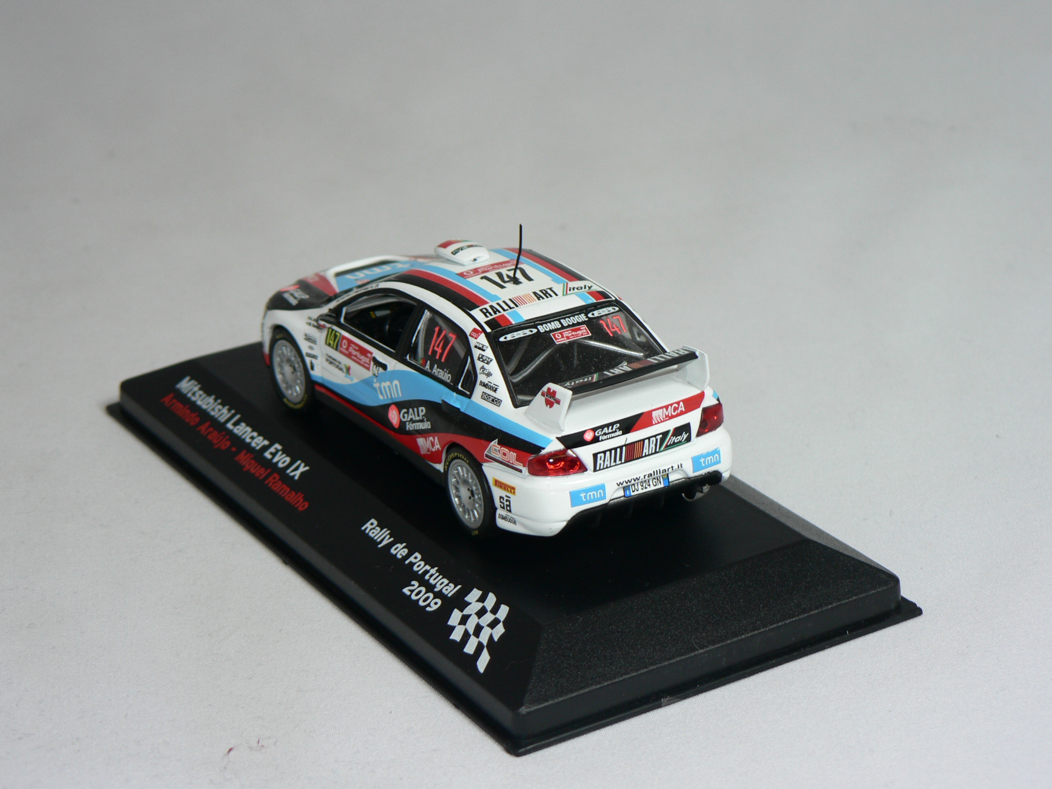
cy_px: 394
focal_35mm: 87
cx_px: 526
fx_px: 2644
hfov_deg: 22.5
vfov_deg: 17.0
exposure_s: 1/60
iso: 80
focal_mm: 14.5
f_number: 3.2
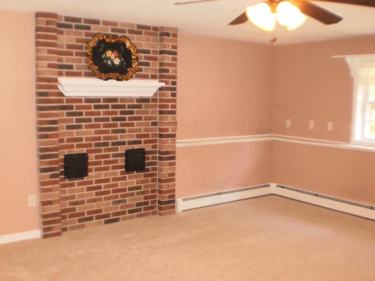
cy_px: 140
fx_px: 390
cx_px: 188
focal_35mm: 36
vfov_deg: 39.7
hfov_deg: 51.4
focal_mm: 6.3
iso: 400
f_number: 3.1
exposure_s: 1/30
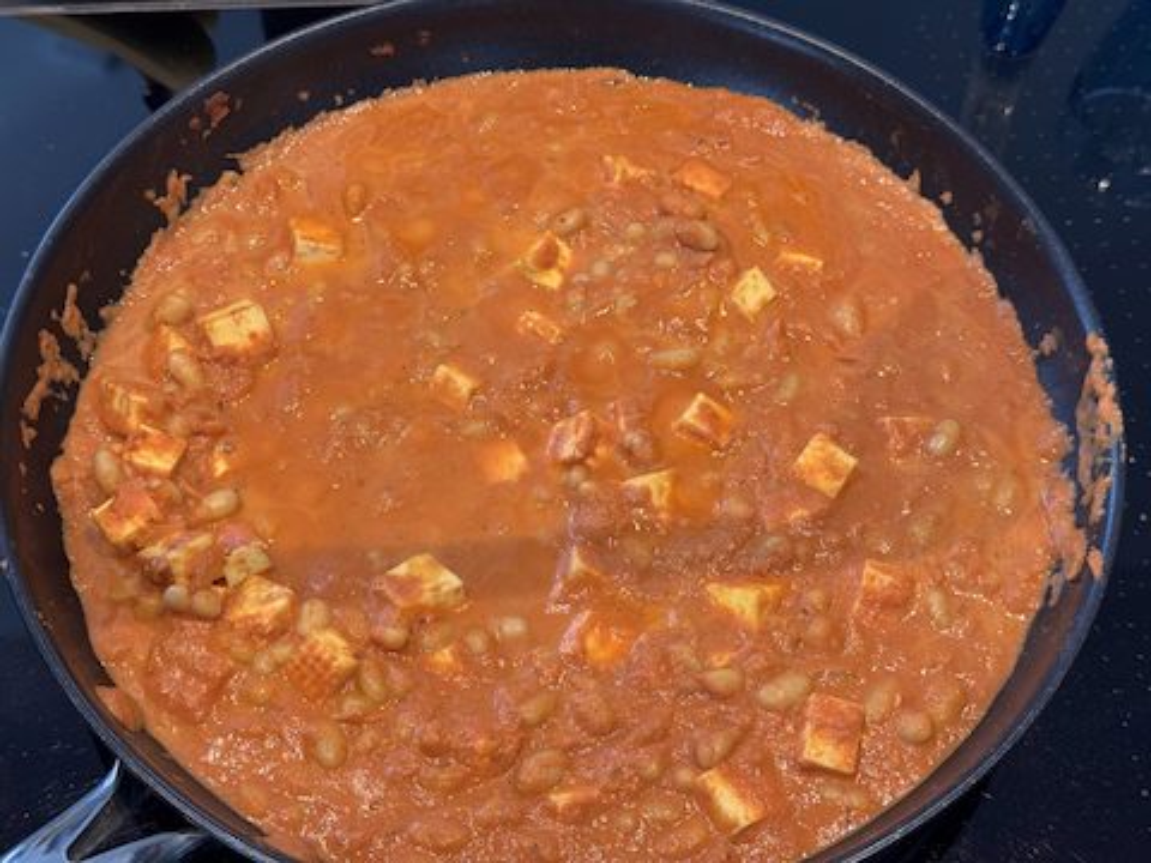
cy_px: 432
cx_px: 576
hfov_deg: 39.7
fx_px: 1596
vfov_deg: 30.3
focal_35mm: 48
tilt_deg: -58.0
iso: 125
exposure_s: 1/60
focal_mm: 6.76
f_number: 1.78
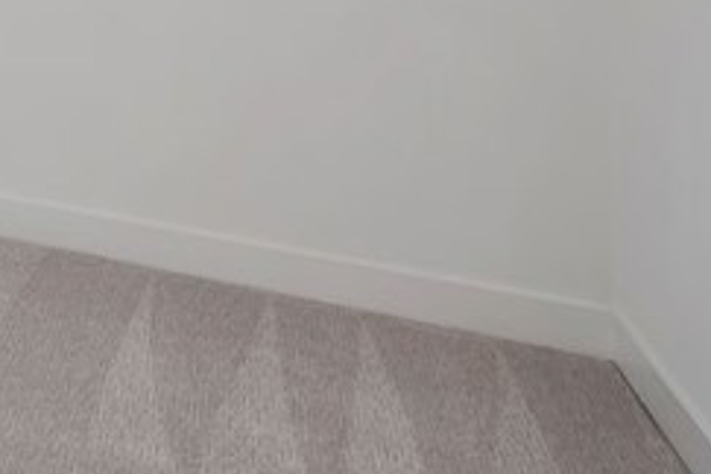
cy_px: -209
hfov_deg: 19.8
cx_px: -679
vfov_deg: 20.2
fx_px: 1165
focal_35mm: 59
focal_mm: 14
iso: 100
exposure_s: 1/20
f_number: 8
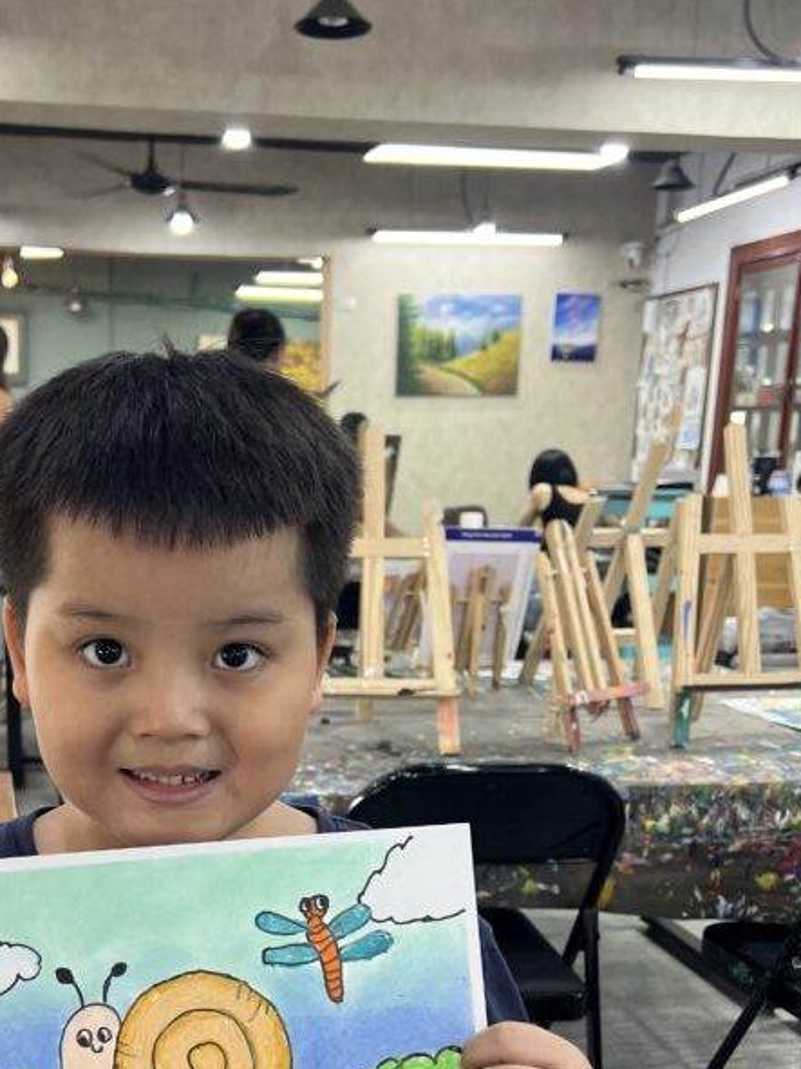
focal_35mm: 44
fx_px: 1358
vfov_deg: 42.0
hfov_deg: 32.3
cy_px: 765
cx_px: 217
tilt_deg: -15.5
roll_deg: -1.4
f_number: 1.5
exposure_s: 1/100
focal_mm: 5.7
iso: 100
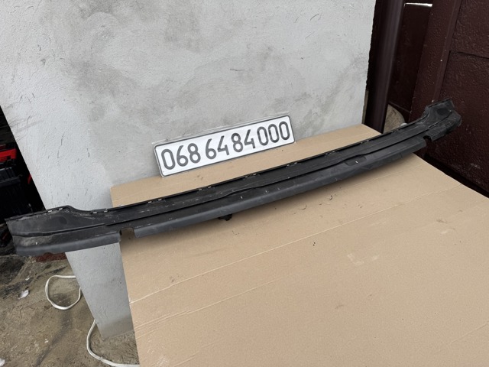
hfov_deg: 71.6
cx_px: 244
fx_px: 339
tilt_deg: -30.9
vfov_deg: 56.8
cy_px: 184
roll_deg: +4.3
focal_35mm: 24
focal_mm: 6.76
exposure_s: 1/364
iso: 80
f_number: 1.78
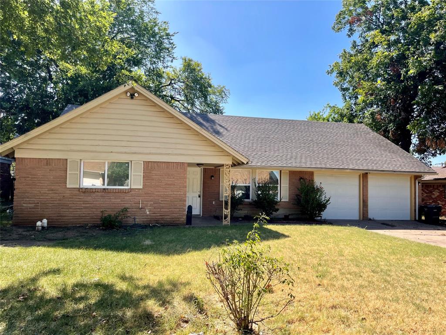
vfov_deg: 54.9
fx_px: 322
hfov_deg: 69.4
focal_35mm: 25
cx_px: 223
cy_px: 168
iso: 32
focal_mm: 5.1
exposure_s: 1/1946
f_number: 1.6
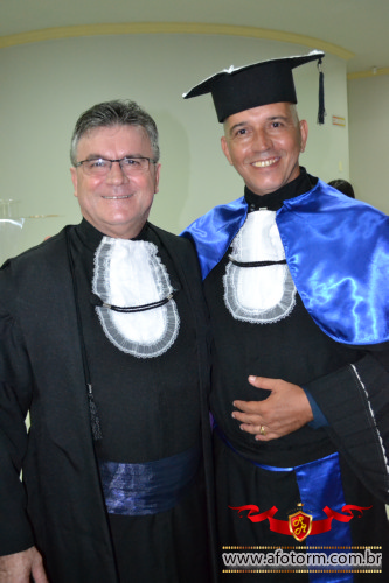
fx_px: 535
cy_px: 292
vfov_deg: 57.2
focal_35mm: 33
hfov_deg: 39.9
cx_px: 194
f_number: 4
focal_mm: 22
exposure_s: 1/60
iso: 3200
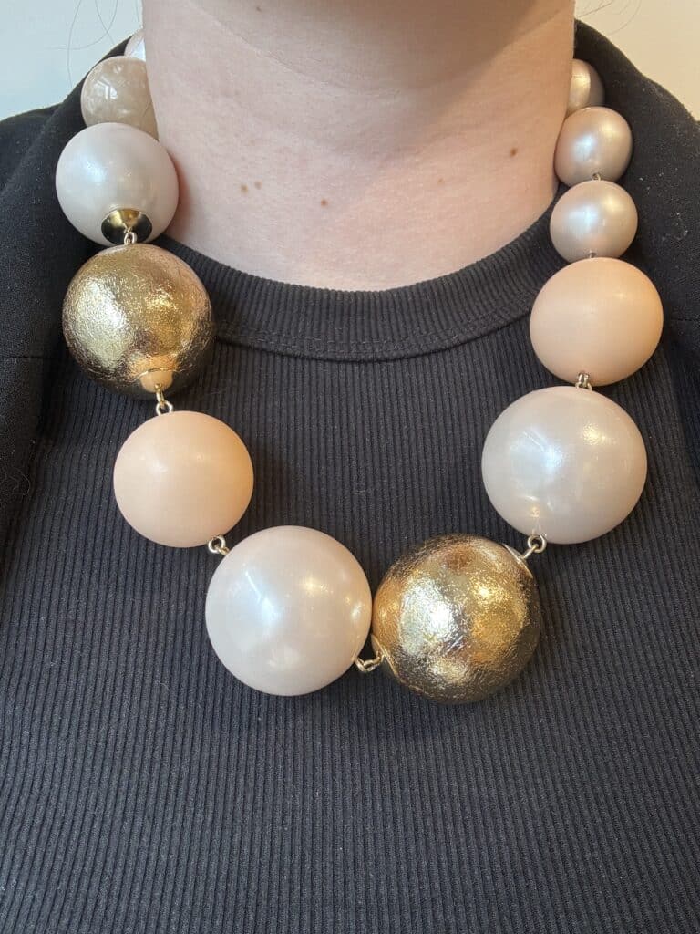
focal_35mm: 30
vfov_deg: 60.0
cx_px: 350
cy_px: 467
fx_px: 809
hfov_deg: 46.8
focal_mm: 2.69
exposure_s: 1/100
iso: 64
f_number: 1.9
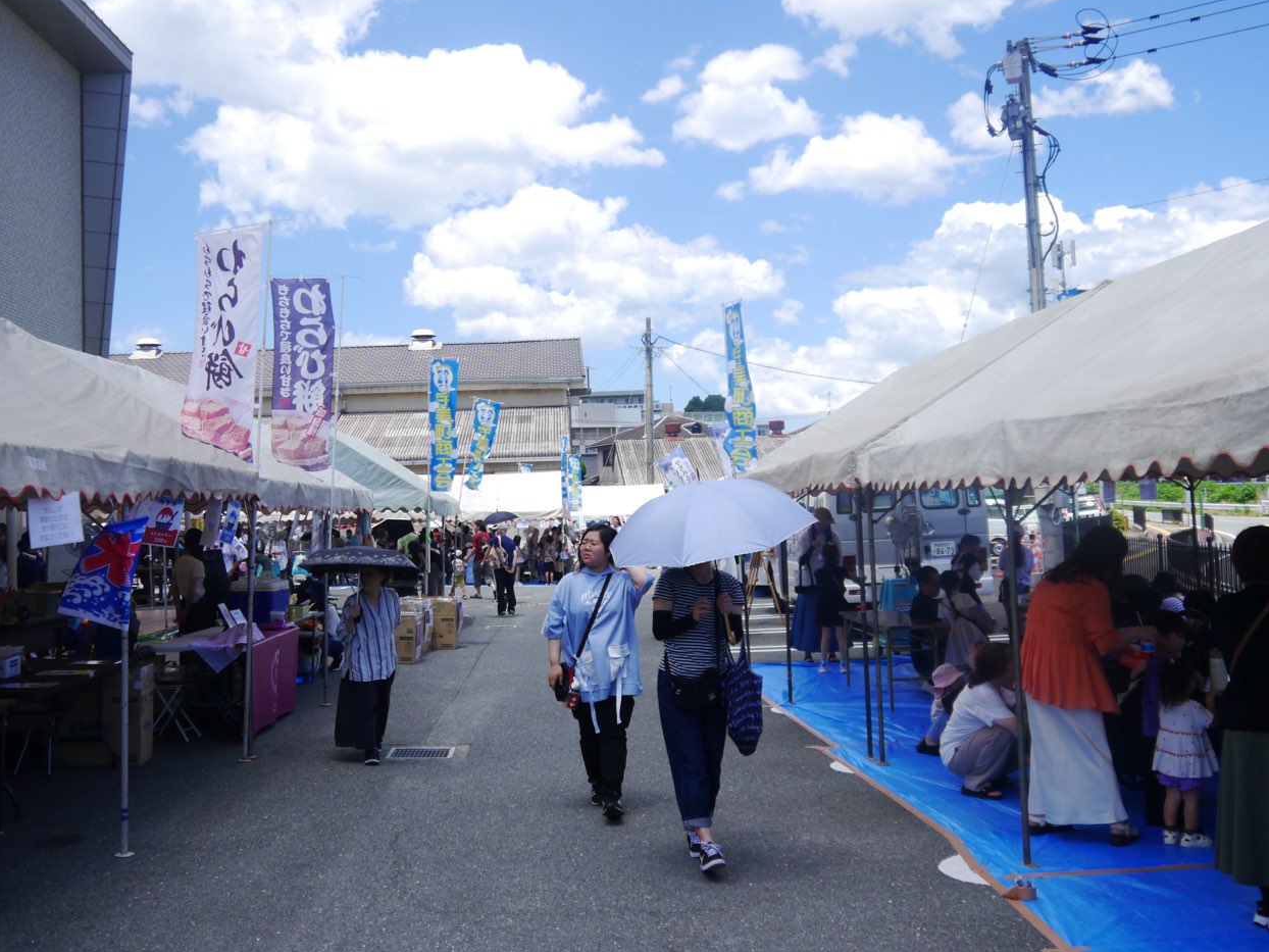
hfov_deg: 51.3
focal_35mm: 36
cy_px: 440
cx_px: 586
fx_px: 1320
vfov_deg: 39.6
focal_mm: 14
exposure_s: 1/1300
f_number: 3.5
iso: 160
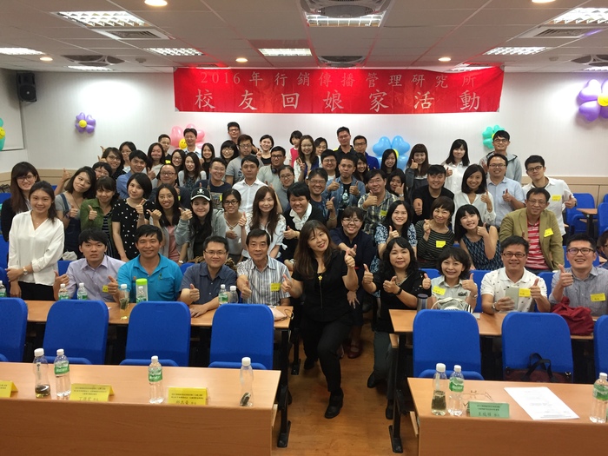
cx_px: 304
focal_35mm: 29
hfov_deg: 61.7
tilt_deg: -12.7
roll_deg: -2.3
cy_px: 228
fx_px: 509
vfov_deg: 48.2
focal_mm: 4.15
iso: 50
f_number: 2.2
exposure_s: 1/30
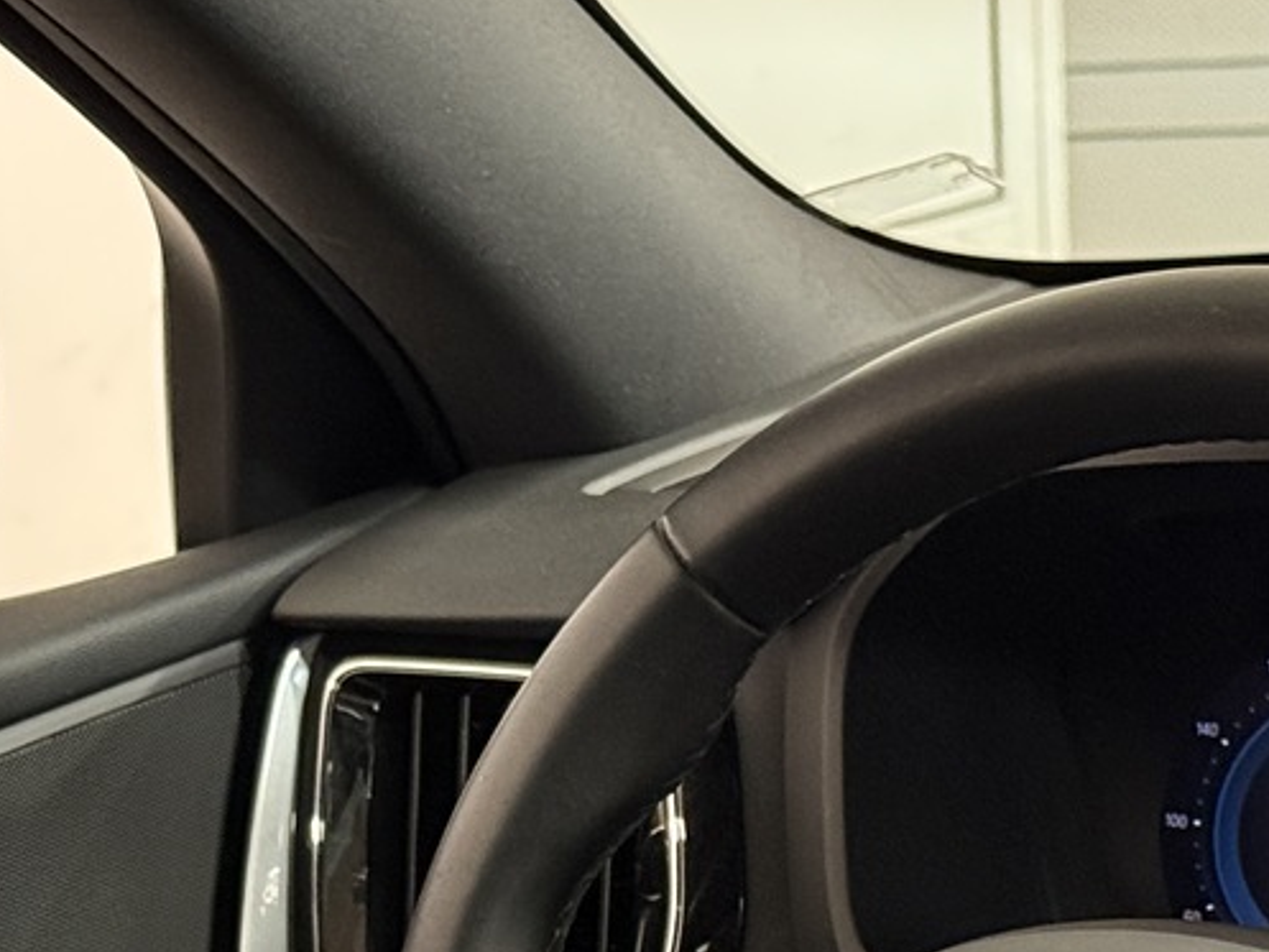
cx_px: 720
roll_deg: +3.3
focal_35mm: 139
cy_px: 1034
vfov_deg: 10.6
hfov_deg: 14.2
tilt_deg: -15.7
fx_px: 5097
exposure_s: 1/40
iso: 500
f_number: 1.78
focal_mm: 6.76
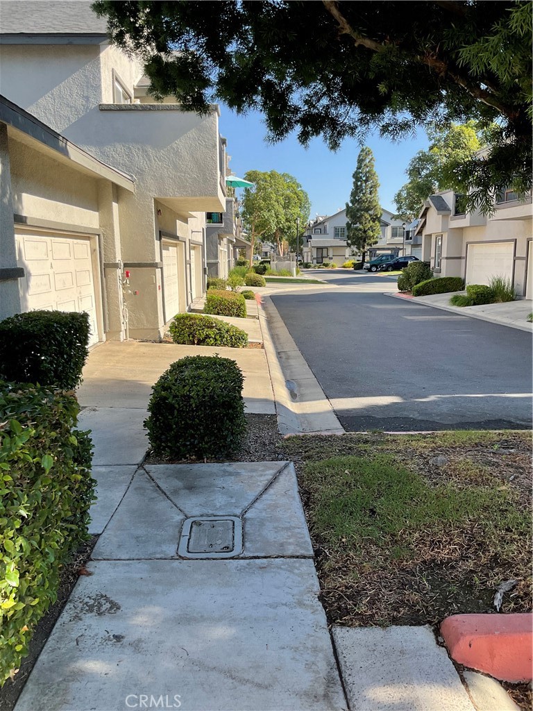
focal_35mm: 29
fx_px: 595
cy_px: 356
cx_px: 266
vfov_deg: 61.7
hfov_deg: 48.2
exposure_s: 1/739
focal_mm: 3
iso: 16
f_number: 1.8
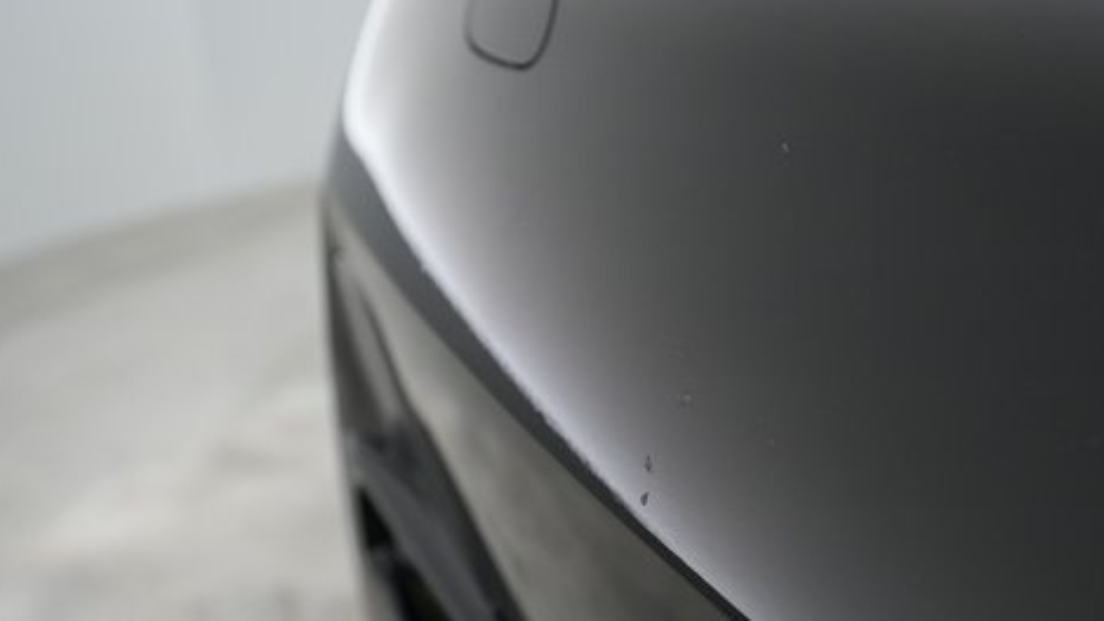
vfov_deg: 29.7
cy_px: 332
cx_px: 567
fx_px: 1171
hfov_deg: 50.5
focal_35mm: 40
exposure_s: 1/100
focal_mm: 28
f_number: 4.5
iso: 2000
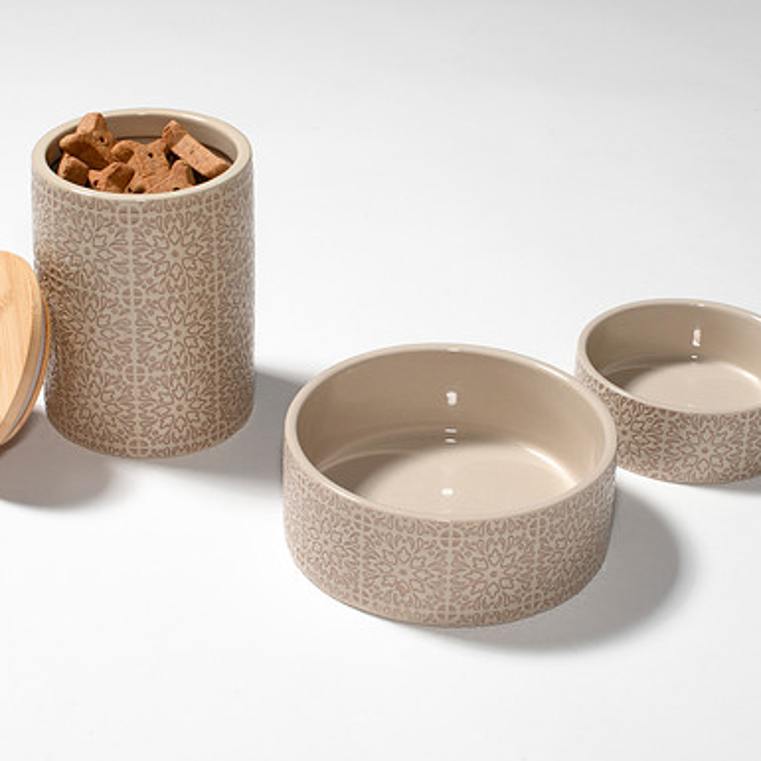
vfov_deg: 21.1
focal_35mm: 82
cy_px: 430
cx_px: 450
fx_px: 2040
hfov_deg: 21.1
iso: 250
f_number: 16
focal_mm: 50
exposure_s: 1/250
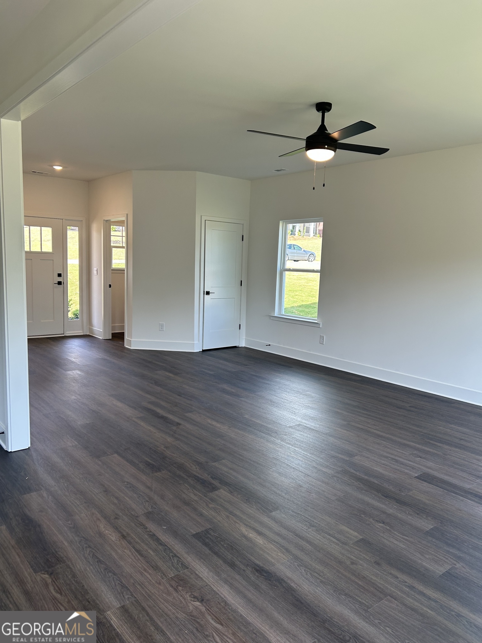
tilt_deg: -7.2
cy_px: 322
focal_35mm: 26
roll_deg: -3.0
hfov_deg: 53.1
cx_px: 241
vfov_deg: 67.3
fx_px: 483
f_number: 1.5
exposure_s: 1/132
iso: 64
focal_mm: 5.7
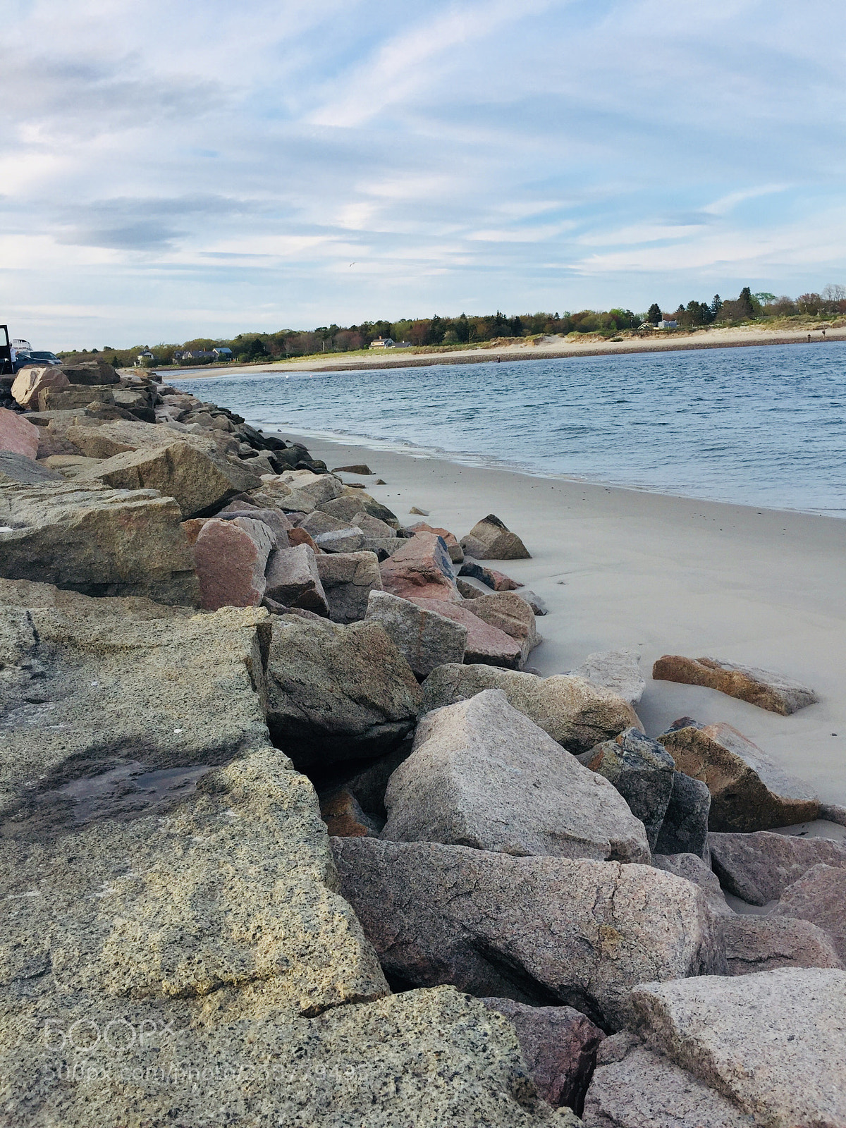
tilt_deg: -12.4
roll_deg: +3.0
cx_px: 423
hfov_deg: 48.2
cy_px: 564
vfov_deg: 61.7
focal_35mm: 29
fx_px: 945
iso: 32
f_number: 2.2
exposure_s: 1/791
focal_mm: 4.15
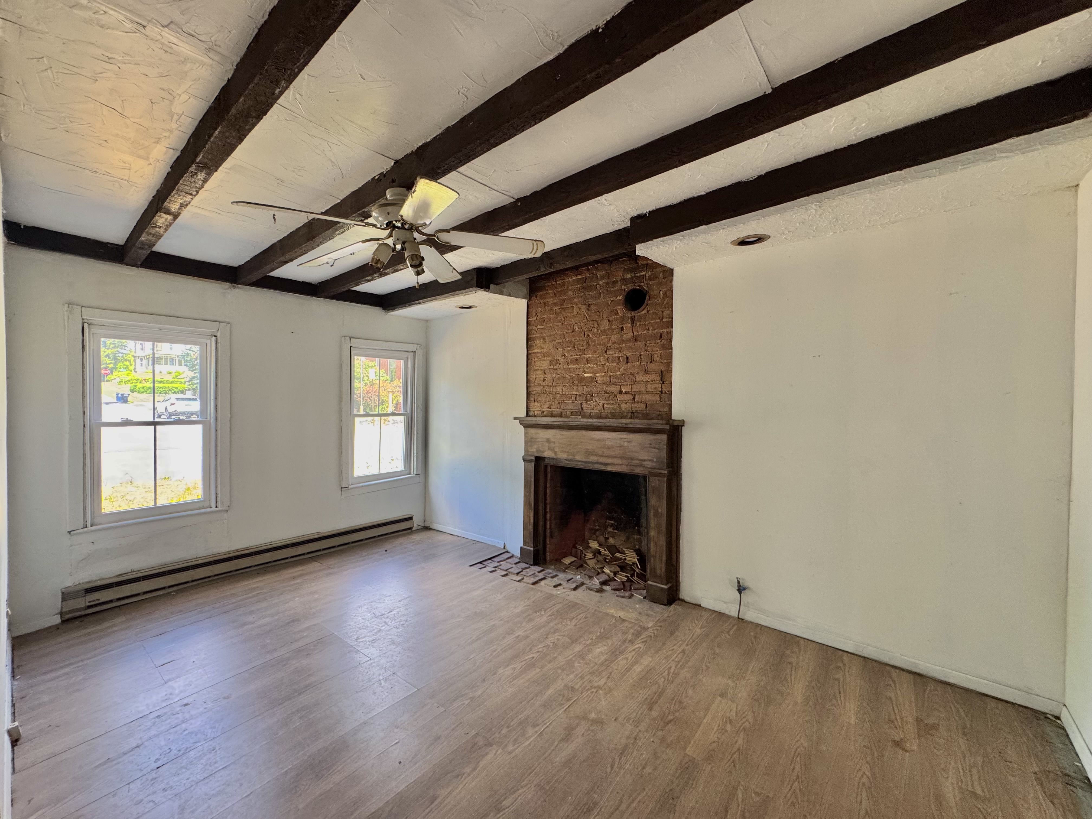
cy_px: 410
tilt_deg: -1.8
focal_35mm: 14
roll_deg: +0.0
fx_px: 442
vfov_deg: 85.7
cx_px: 546
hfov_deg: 102.1
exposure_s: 1/99
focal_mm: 2.22
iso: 200
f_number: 2.2
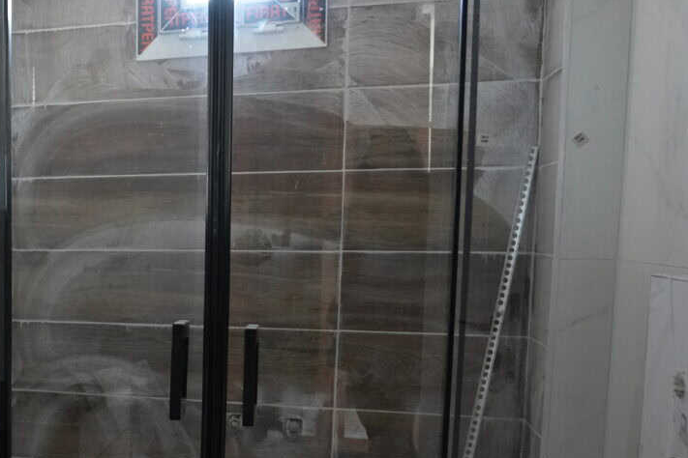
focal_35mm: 49
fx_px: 936
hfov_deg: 35.1
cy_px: 363
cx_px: -53
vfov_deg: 27.0
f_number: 2.8
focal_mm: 17
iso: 3200
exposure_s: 1/160
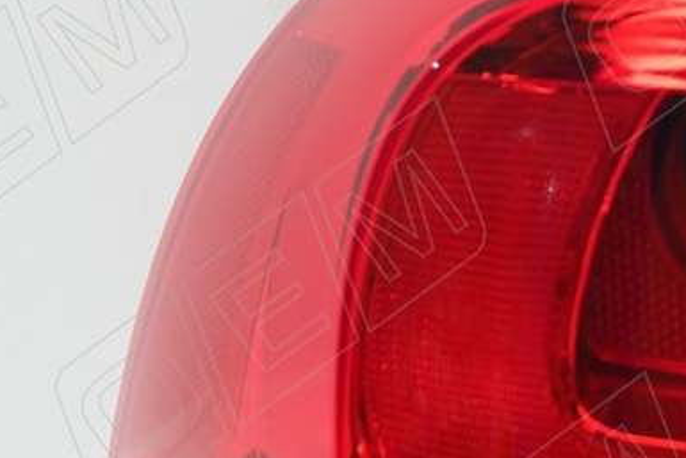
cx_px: 846
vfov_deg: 10.0
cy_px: 415
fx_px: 2611
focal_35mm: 137
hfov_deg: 14.4
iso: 800
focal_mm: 29.5
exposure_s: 1/60
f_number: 4.7
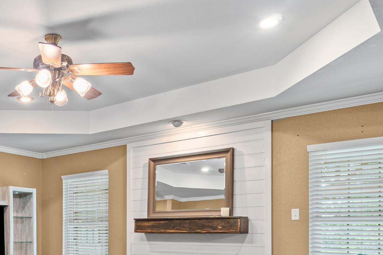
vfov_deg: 32.9
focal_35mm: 38
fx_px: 406
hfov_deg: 47.5
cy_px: 237
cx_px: 72
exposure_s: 1.6
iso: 250
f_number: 9
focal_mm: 11
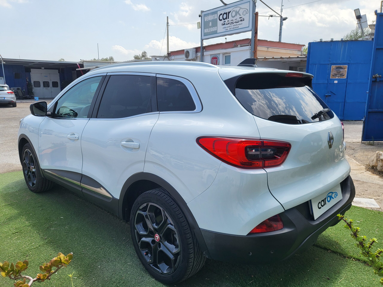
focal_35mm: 26
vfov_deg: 53.1
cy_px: 144
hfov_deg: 67.3
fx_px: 288
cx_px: 192
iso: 50
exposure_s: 1/2289
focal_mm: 4.25
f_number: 1.8
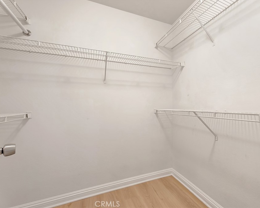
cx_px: 153
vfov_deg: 77.0
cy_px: 104
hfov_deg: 88.8
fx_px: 131
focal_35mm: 17
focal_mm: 10
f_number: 5.6
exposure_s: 1/2
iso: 100
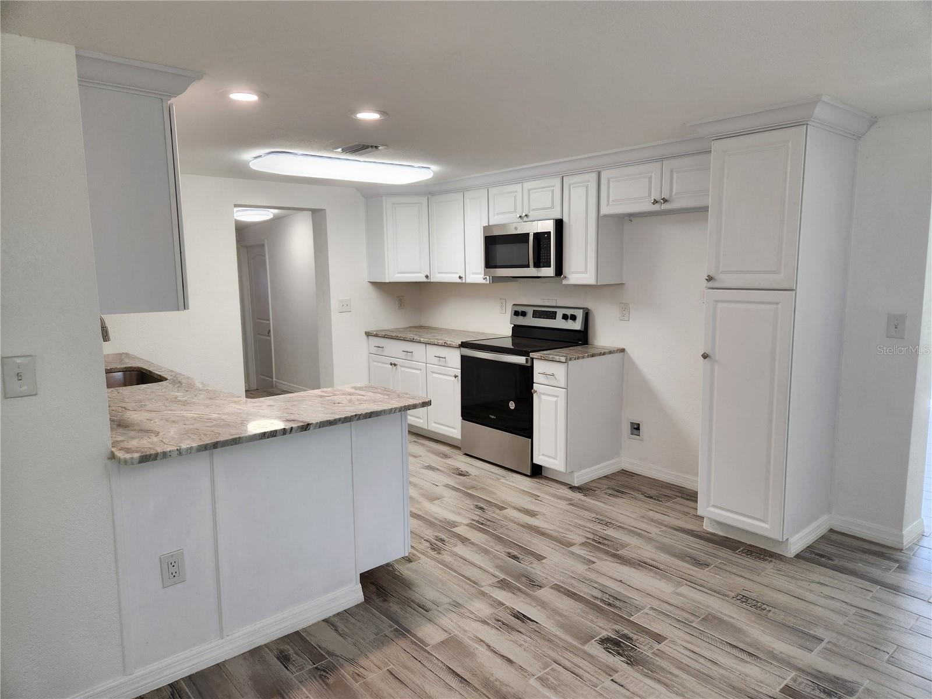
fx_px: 619
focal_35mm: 23
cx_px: 466
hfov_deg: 73.9
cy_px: 350
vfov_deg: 58.9
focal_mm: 5.4
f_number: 1.8
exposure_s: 1/120
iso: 80
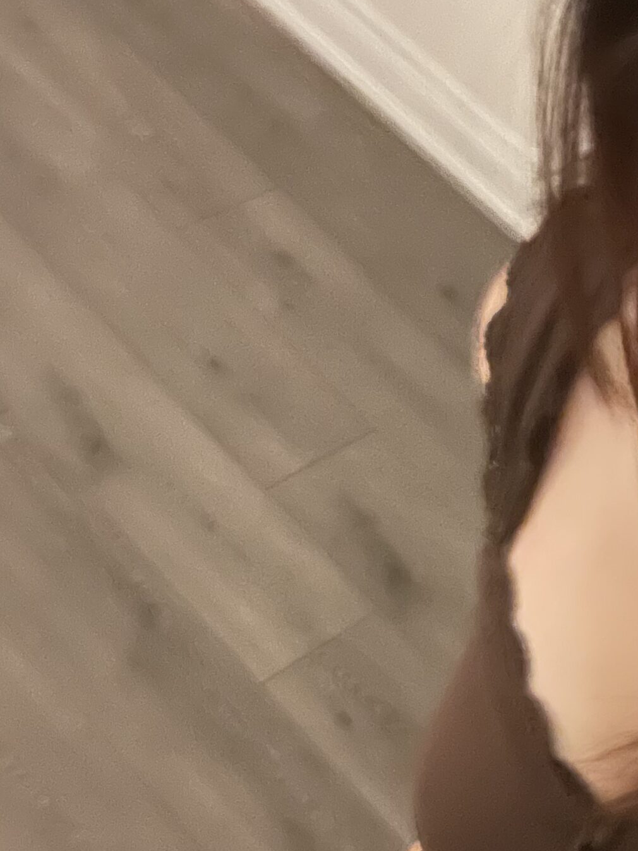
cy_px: 732
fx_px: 1401
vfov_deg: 32.4
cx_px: 525
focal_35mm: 57
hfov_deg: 25.2
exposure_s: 1/8
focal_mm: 2.71
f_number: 2.2
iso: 640
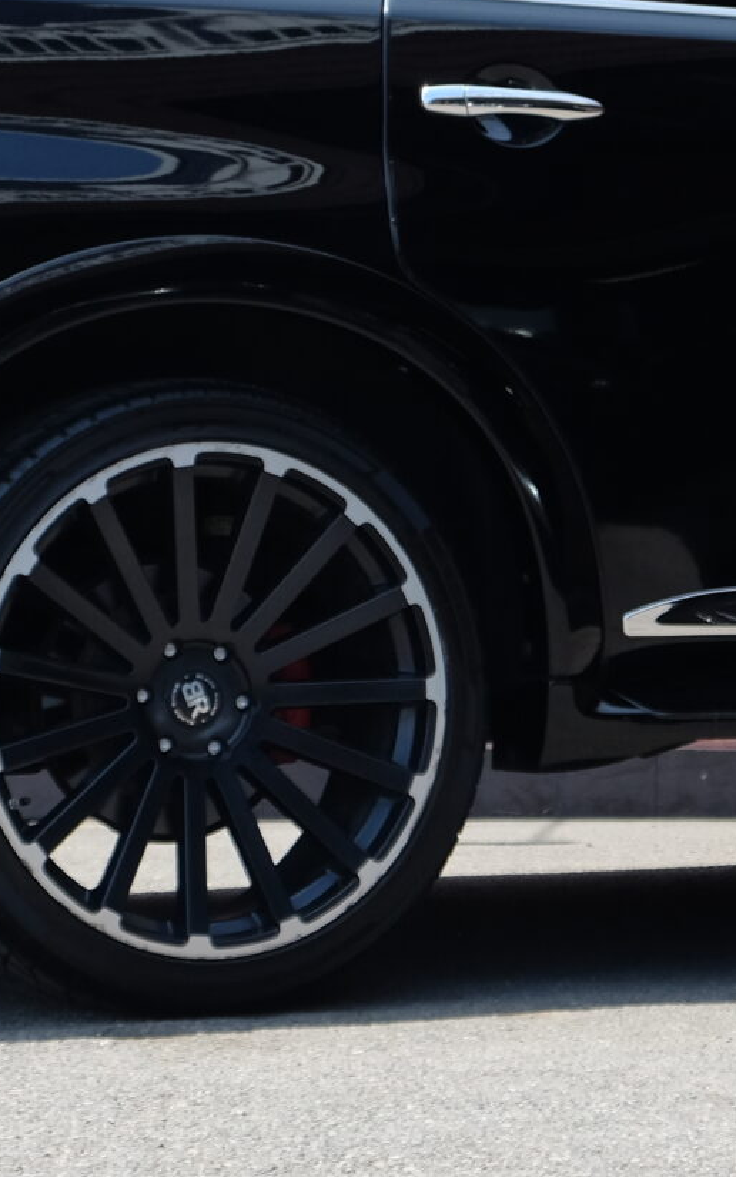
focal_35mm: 155
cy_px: 172
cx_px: 595
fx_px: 4972
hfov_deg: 8.4
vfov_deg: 13.4
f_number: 5.6
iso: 400
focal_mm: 32.9
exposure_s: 1/400
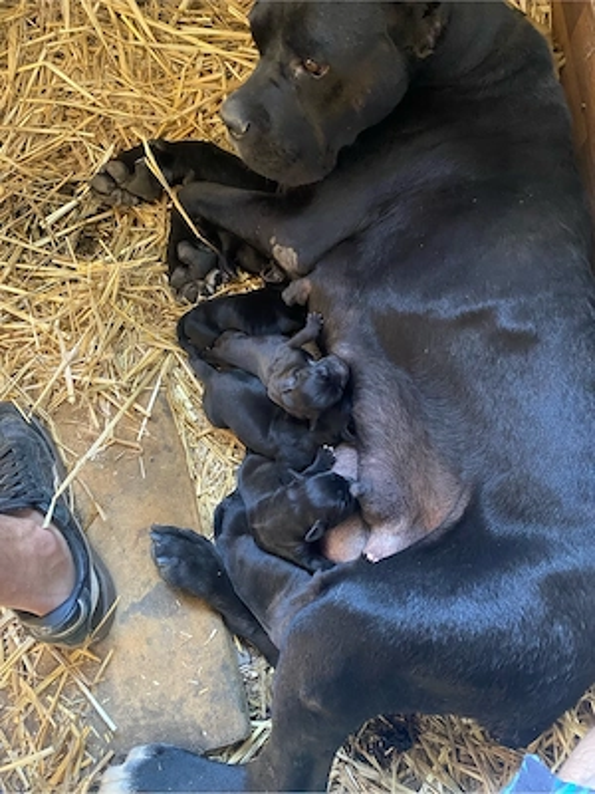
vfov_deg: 67.3
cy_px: 397
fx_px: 596
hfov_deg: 53.1
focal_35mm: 26
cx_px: 298
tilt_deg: -73.7
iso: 800
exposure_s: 1/30
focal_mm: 4.25
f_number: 1.8
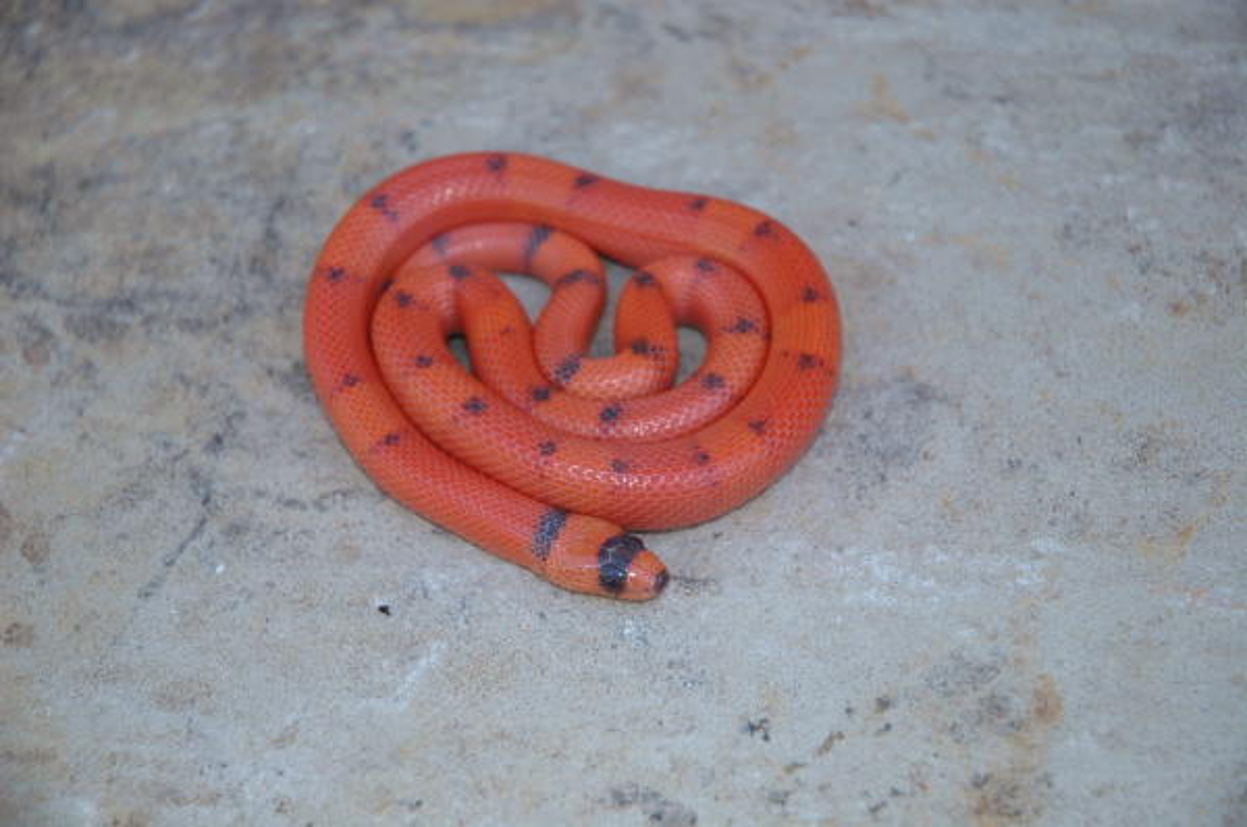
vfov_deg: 13.0
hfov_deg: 19.5
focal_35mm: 105
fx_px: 3631
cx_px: 624
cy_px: 414
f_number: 4.5
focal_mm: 70
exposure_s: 1/160
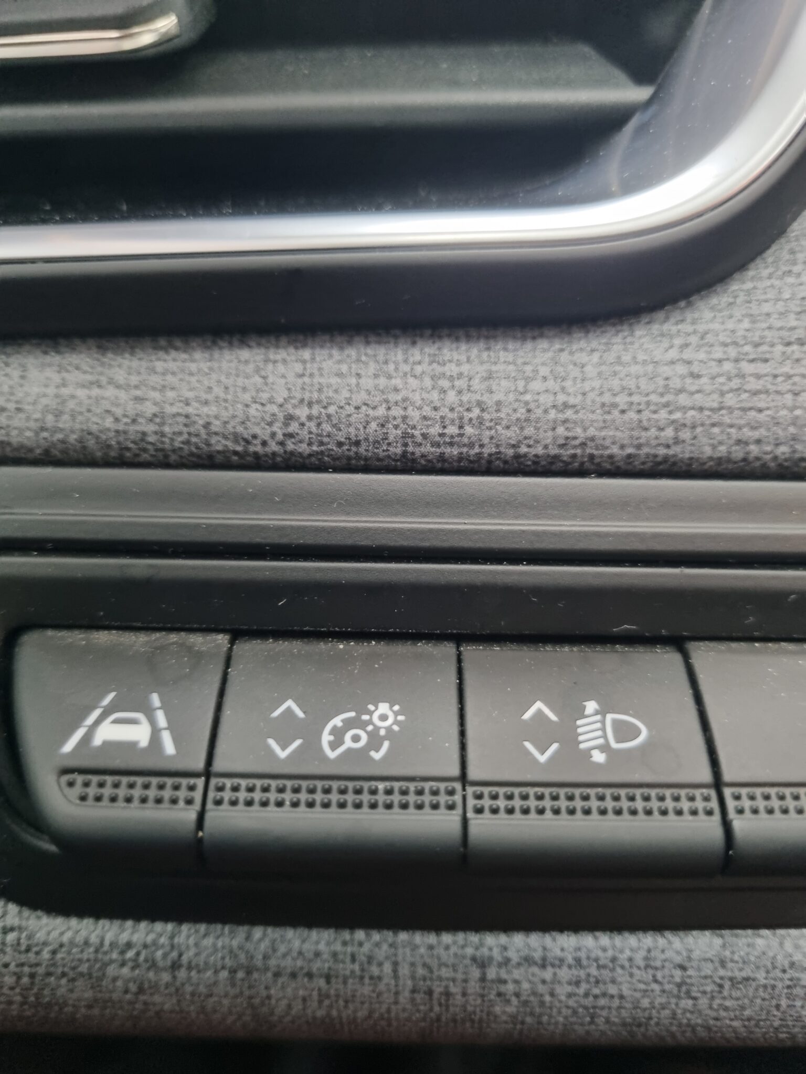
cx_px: 403
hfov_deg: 53.1
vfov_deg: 67.3
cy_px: 537
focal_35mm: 26
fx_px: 807
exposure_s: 1/33
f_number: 1.8
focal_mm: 5.4
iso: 640
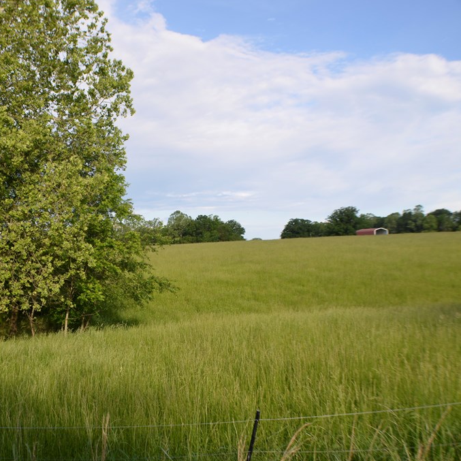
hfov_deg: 36.3
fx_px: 678
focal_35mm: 45
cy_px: 223
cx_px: 94
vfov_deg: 37.5
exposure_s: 1/200
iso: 100
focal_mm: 22
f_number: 6.3
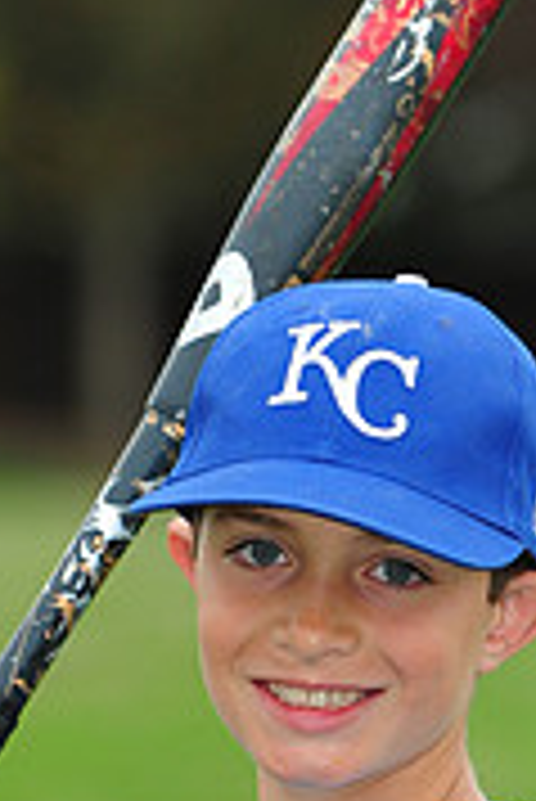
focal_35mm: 569
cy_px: 868
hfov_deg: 2.4
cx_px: 365
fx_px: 12682
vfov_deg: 3.6
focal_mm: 175
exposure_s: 1/640
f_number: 5
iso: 400
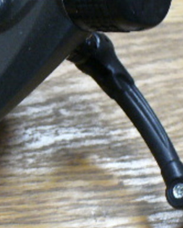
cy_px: 96
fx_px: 751
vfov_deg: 17.3
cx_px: -13
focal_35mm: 111
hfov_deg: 13.6
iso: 200
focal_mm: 6.1
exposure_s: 1/25
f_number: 2.8
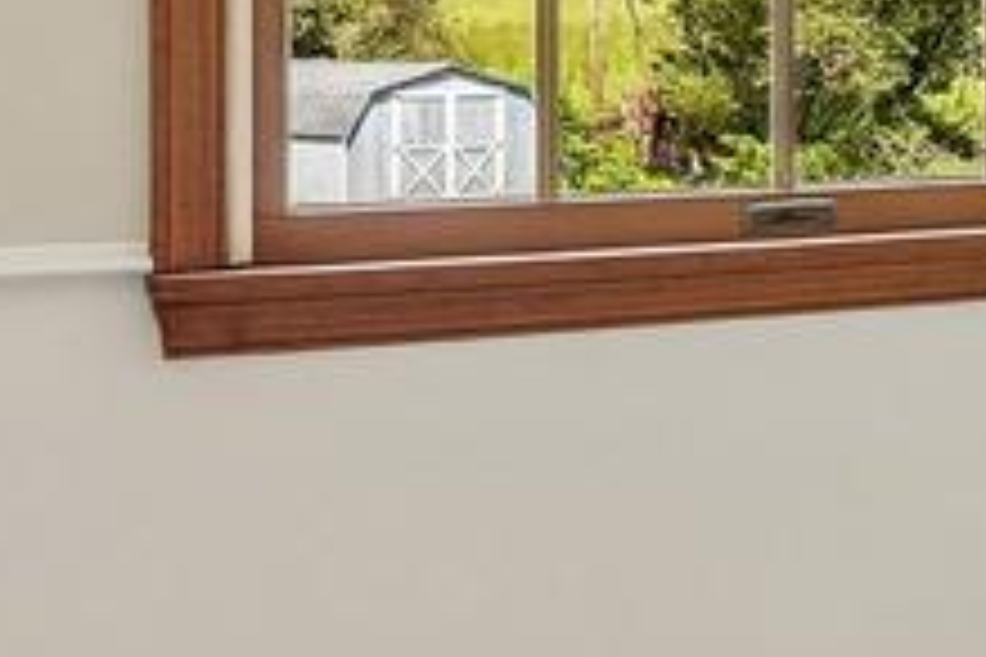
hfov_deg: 15.5
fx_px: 2628
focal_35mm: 96
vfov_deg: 14.1
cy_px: 58
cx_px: 2134
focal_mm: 14.6
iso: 500
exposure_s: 1/80
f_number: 8
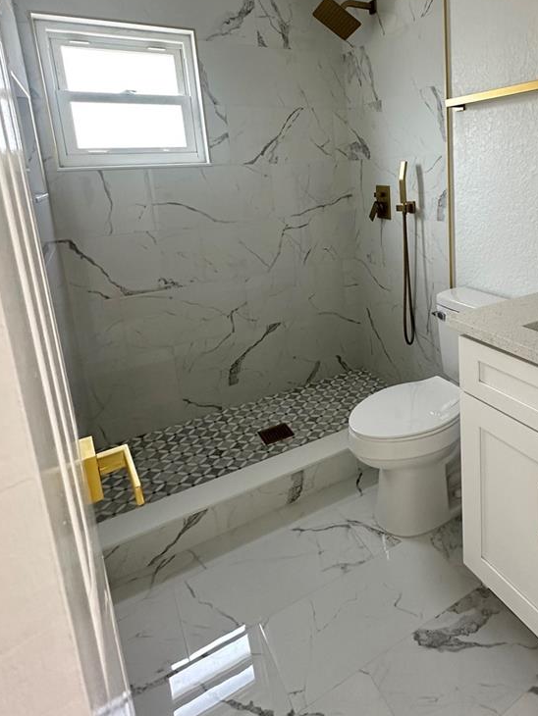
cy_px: 261
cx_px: 404
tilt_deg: -11.2
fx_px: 476
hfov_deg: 56.0
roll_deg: +2.4
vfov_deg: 72.5
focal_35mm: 23
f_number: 2.2
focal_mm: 2.22
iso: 320
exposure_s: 1/60
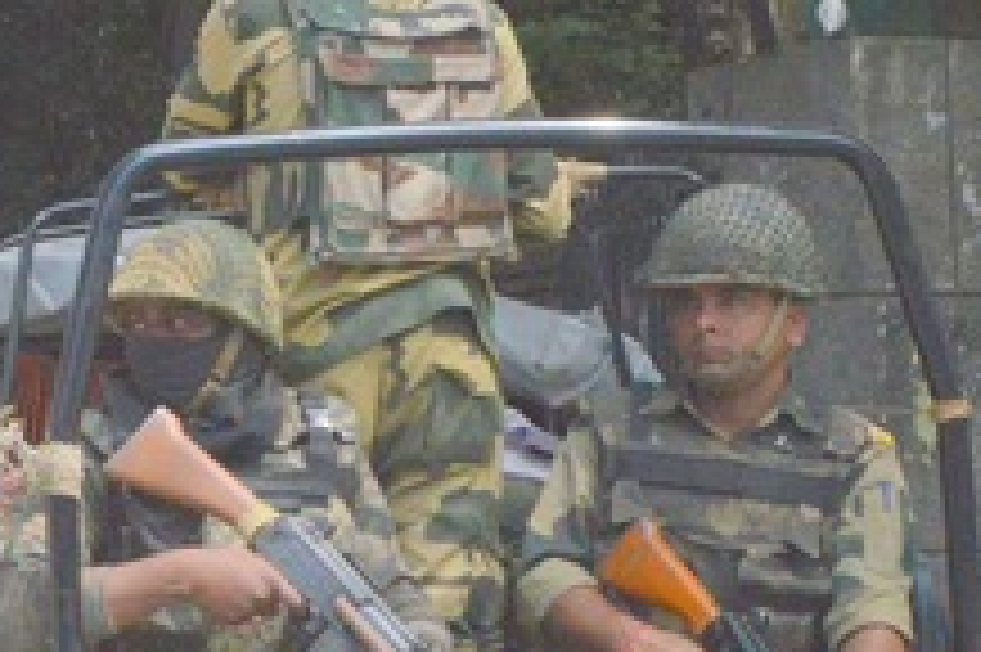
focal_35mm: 95
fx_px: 2587
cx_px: 112
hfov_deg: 21.0
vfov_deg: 14.1
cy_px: -7
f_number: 14
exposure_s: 1/800
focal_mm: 18
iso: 1600
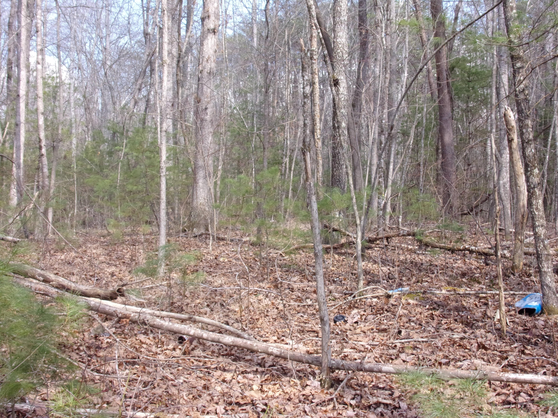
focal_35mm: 46
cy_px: 209
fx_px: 742
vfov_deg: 31.5
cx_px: 279
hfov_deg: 41.2
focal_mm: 8.3
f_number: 4.1
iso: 80
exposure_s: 1/140
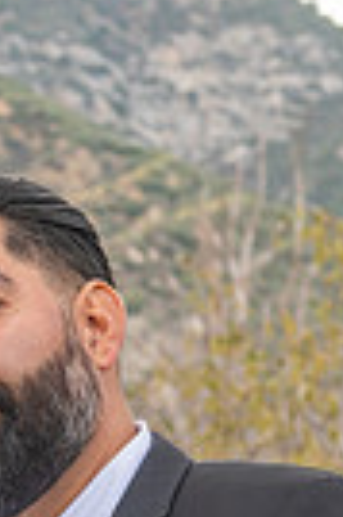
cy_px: 837
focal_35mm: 338
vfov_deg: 6.0
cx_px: -586
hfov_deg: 4.0
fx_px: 4843
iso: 200
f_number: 5.6
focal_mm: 48
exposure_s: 1/125
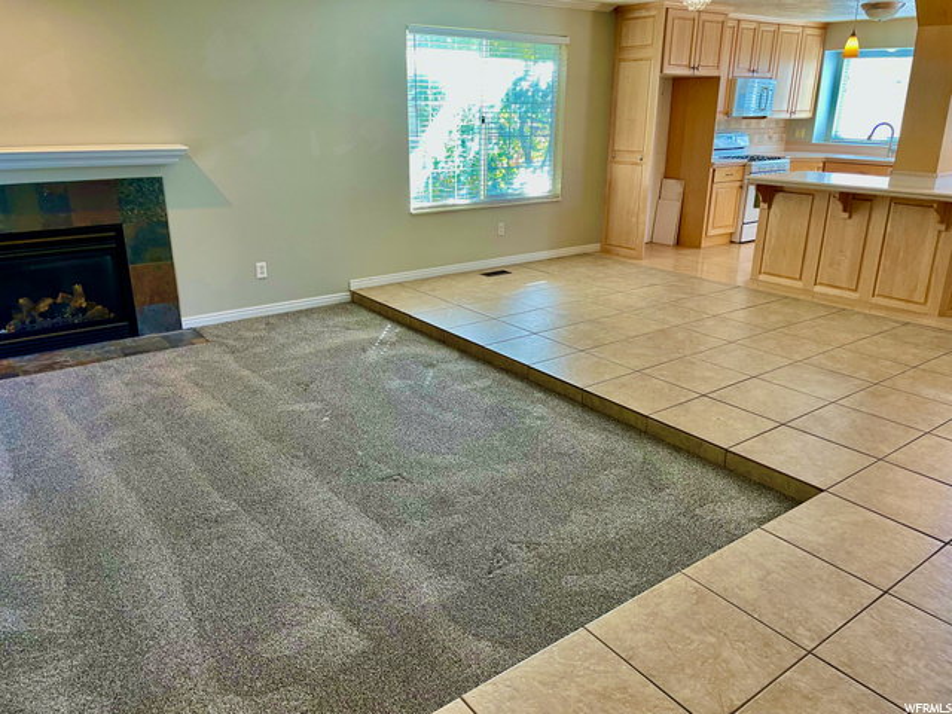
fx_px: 715
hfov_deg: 67.3
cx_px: 476
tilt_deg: -17.9
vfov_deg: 53.1
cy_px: 357
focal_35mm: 26
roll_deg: +0.4
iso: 100
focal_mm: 4.2
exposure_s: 1/60
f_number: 1.6
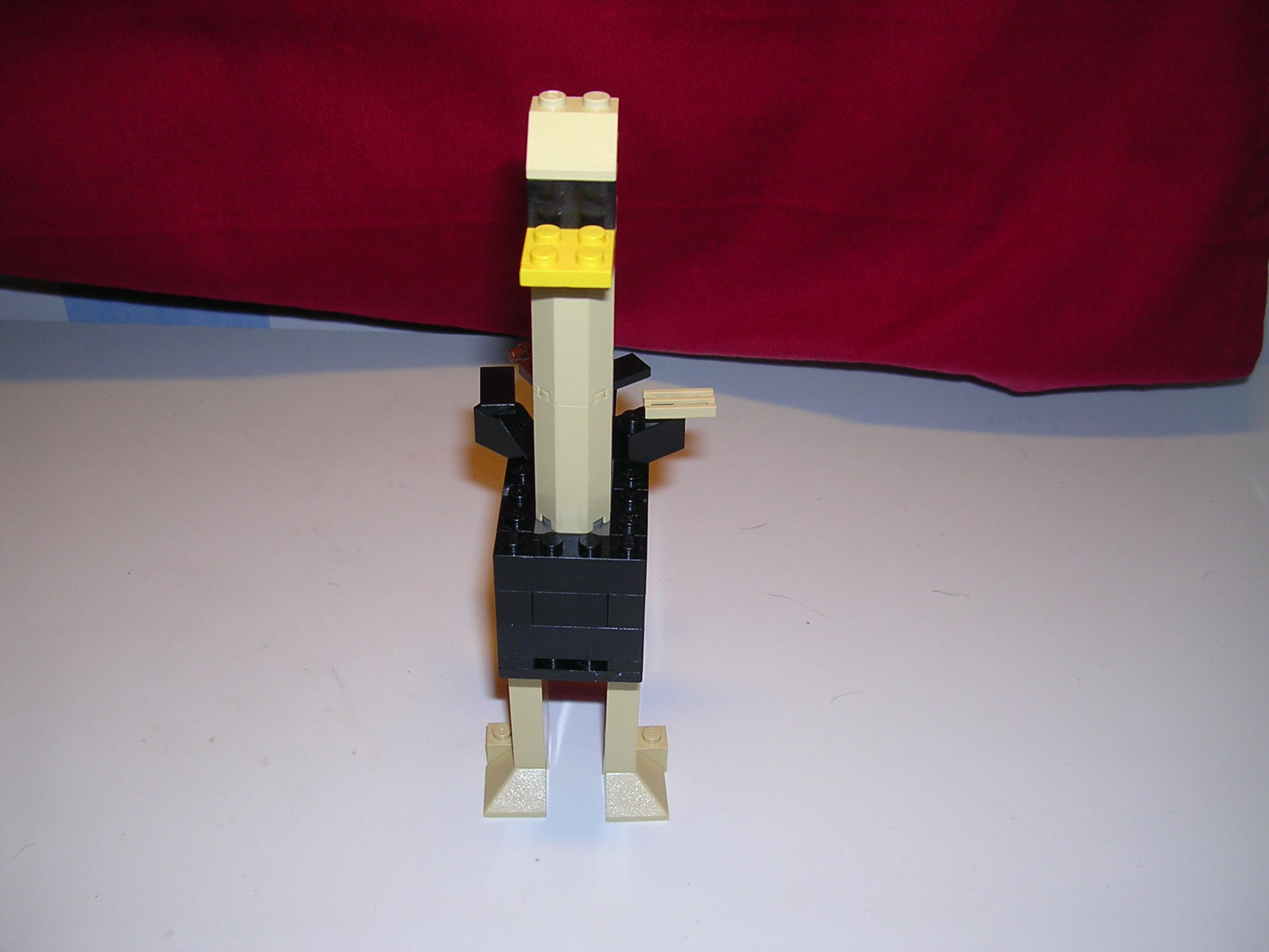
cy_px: 476
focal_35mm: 38
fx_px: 1393
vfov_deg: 37.7
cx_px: 634
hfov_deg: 49.0
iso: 100
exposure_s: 1/60.1
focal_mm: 5.8
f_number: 2.8
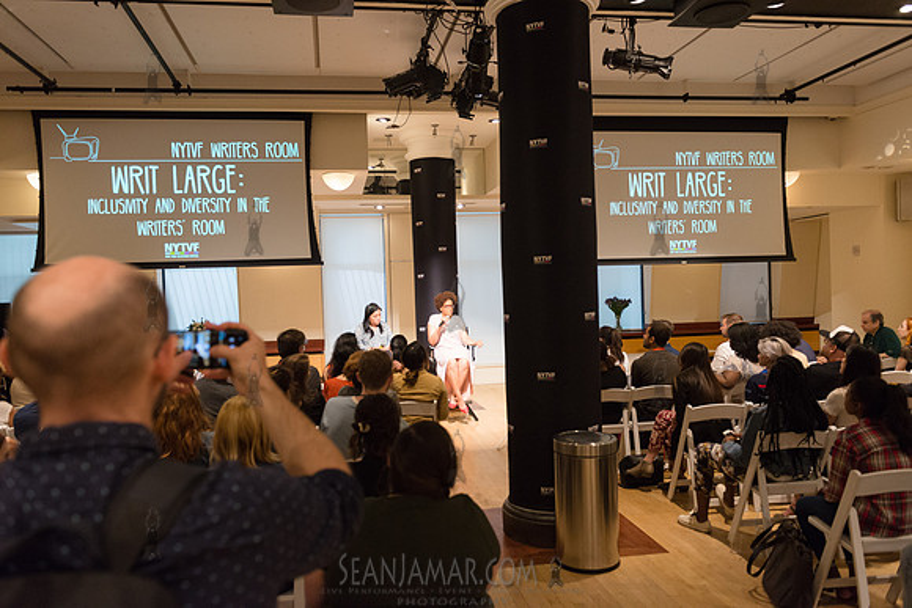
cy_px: 304
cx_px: 456
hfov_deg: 65.5
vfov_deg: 46.4
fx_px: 709
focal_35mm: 28
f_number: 4
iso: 2500
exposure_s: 1/160
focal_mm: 28
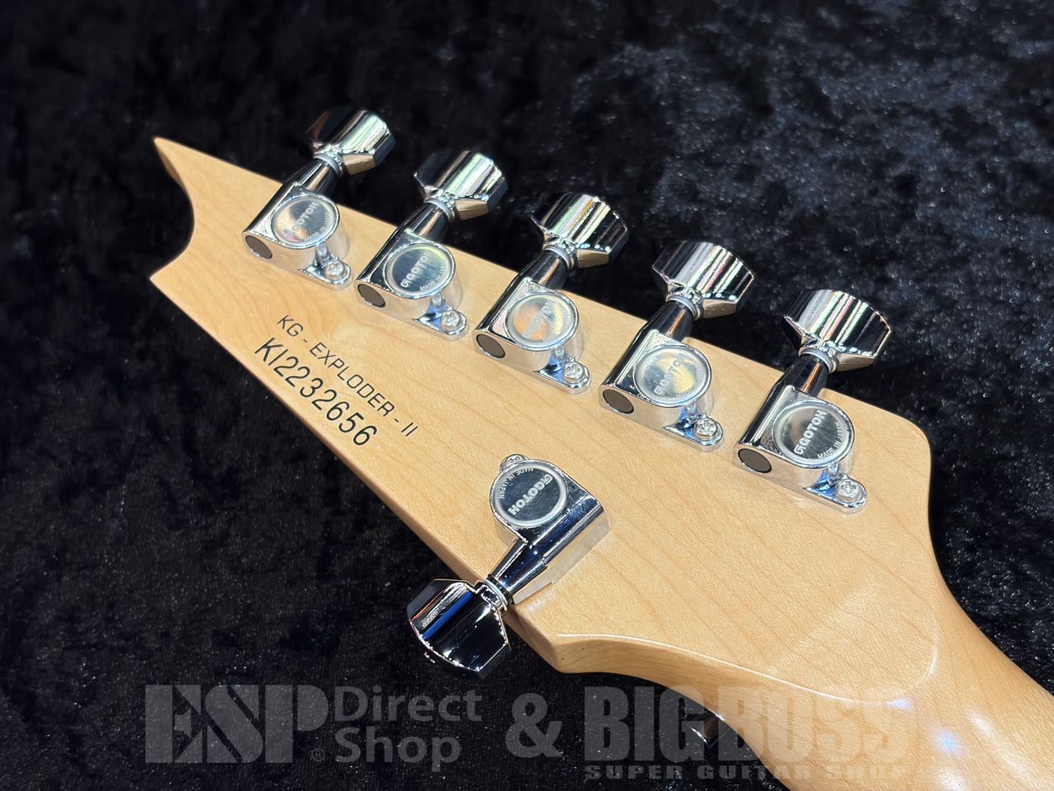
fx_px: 1583
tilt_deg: -55.4
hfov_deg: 36.8
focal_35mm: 52
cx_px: 527
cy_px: 396
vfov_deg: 28.0
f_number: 1.6
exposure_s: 1/60
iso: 100
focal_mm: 5.96
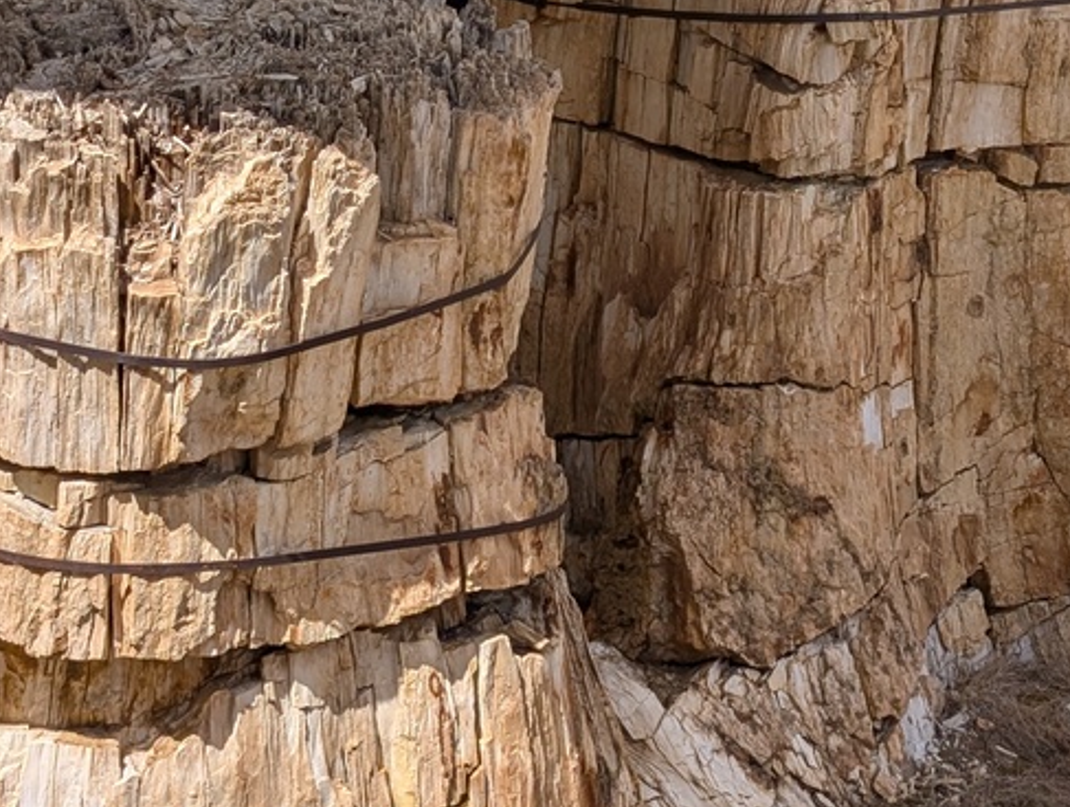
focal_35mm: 103
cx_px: 378
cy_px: -3
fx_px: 3189
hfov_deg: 19.0
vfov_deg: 14.2
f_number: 1.68
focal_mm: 6.9
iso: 19
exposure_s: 1/1481
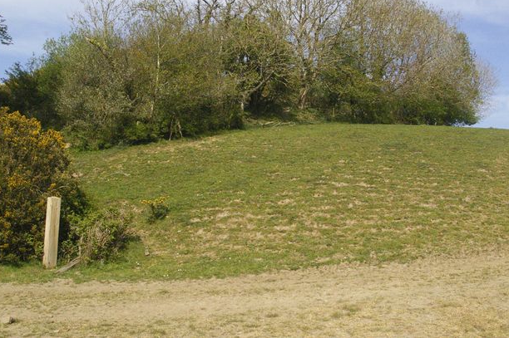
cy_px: 132
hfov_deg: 50.0
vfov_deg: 34.3
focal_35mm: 39
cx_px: 263
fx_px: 545
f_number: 13
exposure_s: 1/3000
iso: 3200
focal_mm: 21
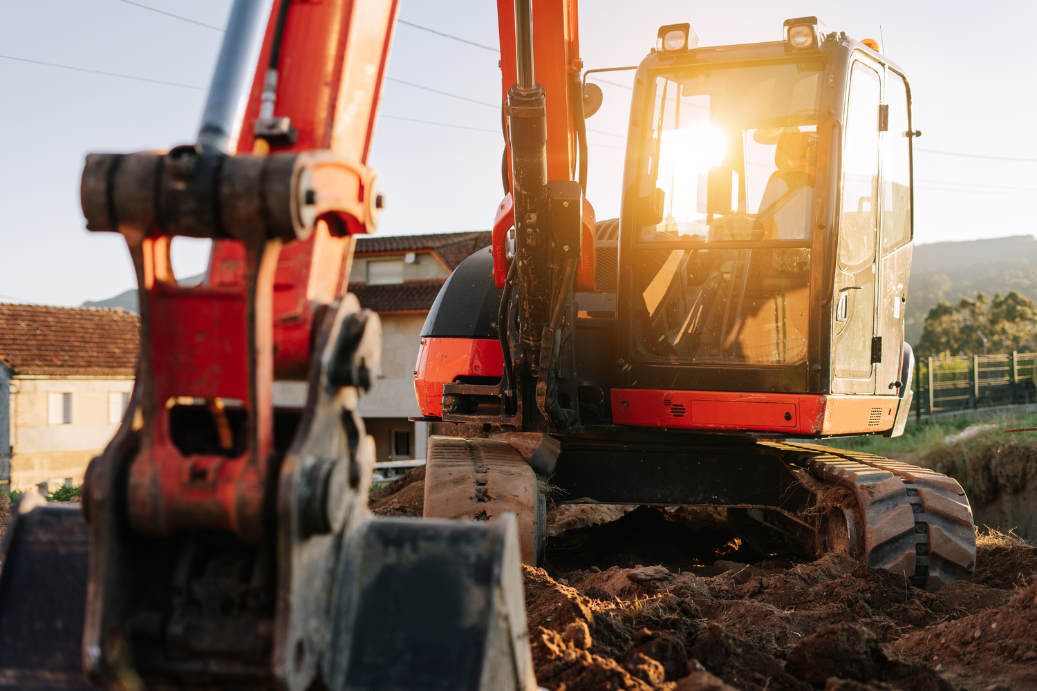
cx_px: 518
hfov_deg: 39.6
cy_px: 346
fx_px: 1440
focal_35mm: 50
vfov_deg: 27.0
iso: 50
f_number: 2.8
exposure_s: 1/320
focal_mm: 50
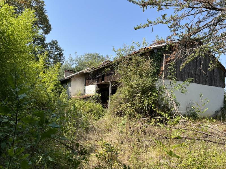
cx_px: 113
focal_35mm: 26
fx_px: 170
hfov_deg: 67.3
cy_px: 84
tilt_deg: +5.5
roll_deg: -2.4
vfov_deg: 53.1
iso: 50
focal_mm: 5.1
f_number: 1.6
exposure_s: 1/2024
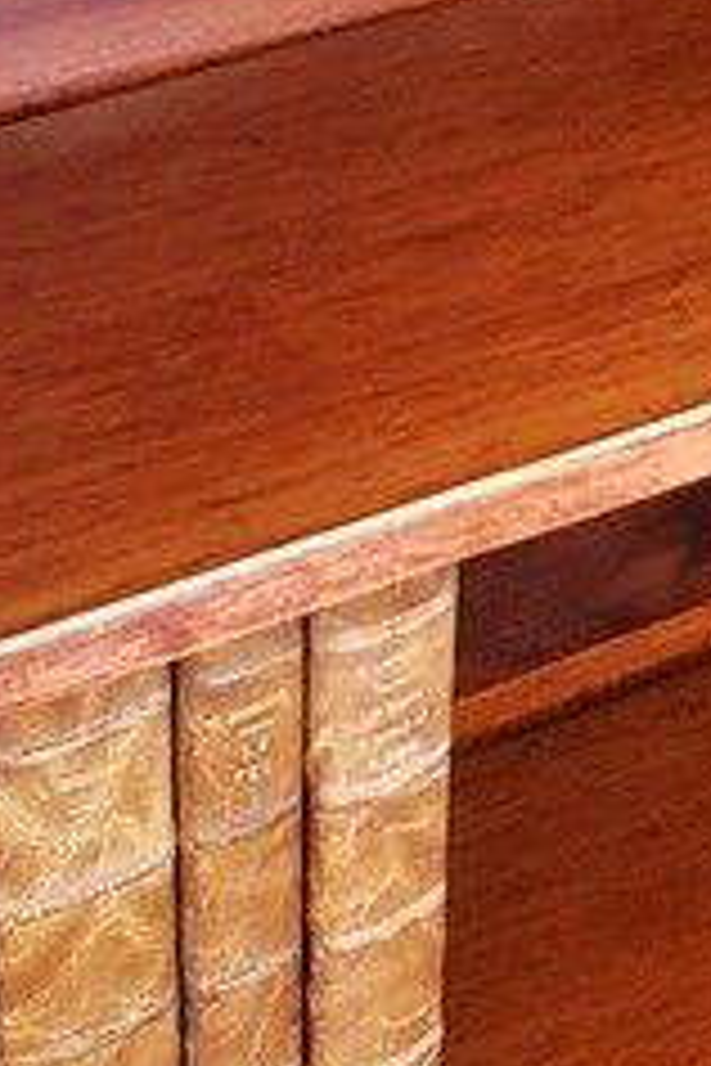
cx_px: 675
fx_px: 4058
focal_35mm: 137
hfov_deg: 10.0
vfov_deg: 14.9
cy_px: 256
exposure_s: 1/33
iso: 320
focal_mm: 4.3
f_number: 1.5
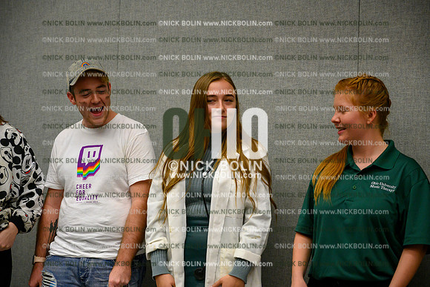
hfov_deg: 28.8
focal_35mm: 70
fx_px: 836
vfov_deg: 19.5
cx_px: 215
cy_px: 144
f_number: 4
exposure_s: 1/400
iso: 4000
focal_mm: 70
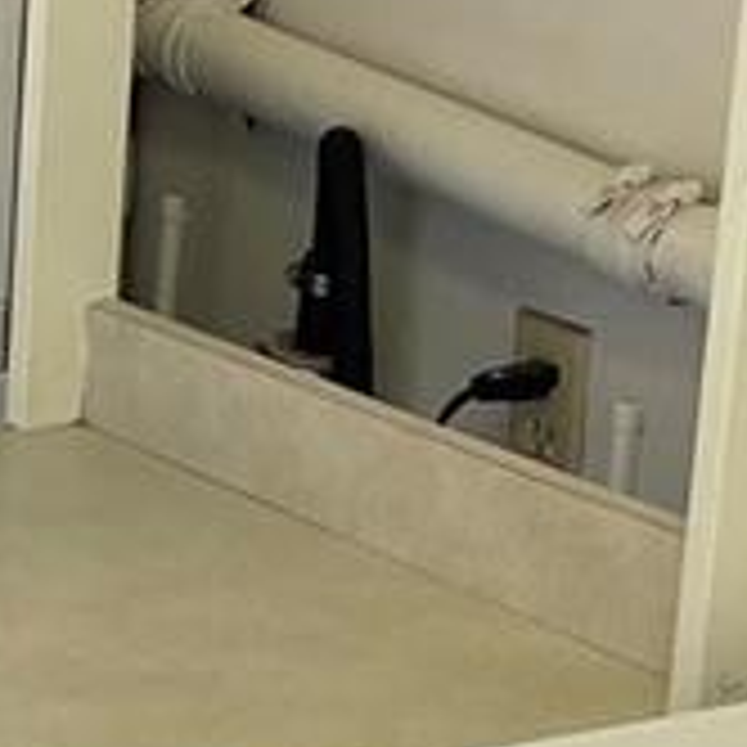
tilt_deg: -17.4
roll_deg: -0.2
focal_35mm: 166
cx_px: -536
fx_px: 4053
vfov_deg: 10.5
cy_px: 562
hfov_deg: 10.0
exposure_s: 1/120
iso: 80
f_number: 1.6
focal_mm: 5.1
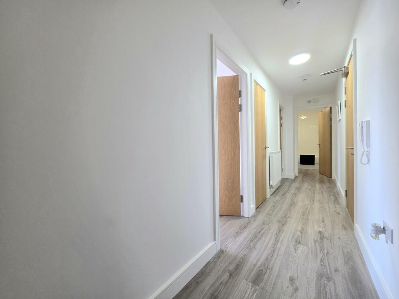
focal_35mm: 13
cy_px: 150
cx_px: 200
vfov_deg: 89.9
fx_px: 150
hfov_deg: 106.2
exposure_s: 1/101
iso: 160
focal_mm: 2.2
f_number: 1.9
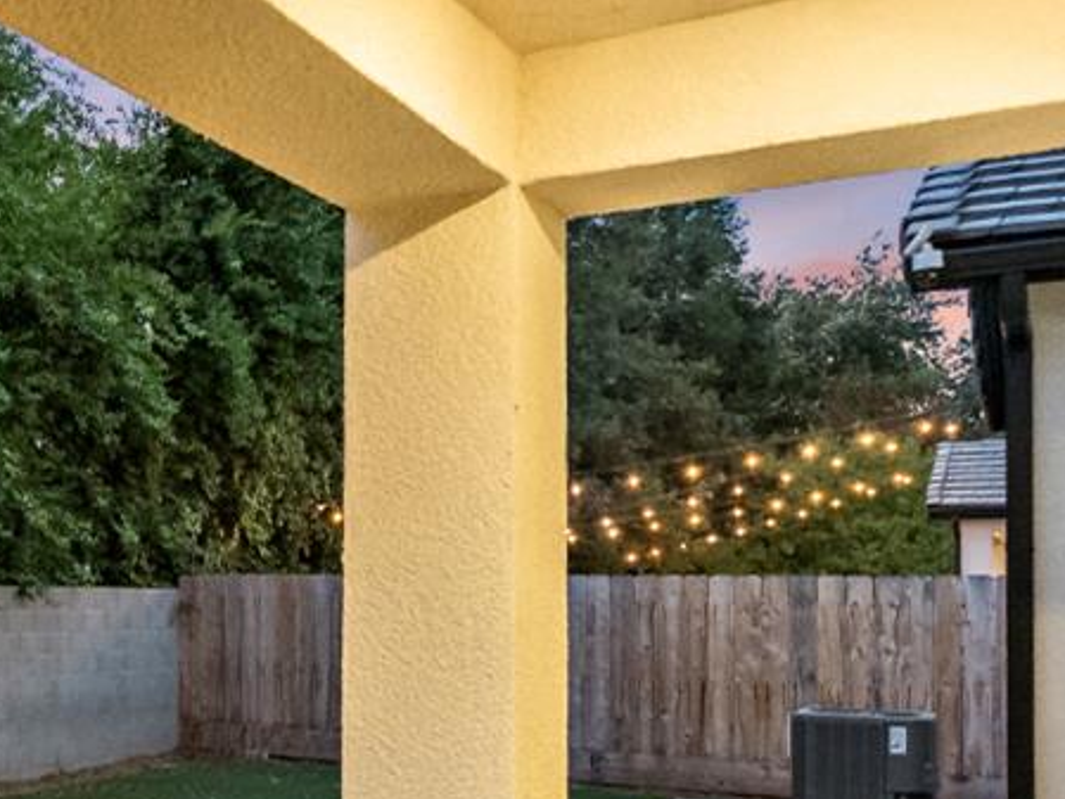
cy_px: 690
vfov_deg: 31.0
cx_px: -59
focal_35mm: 45
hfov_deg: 36.6
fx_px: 1385
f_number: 2.8
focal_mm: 14
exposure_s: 1/160
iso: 6400
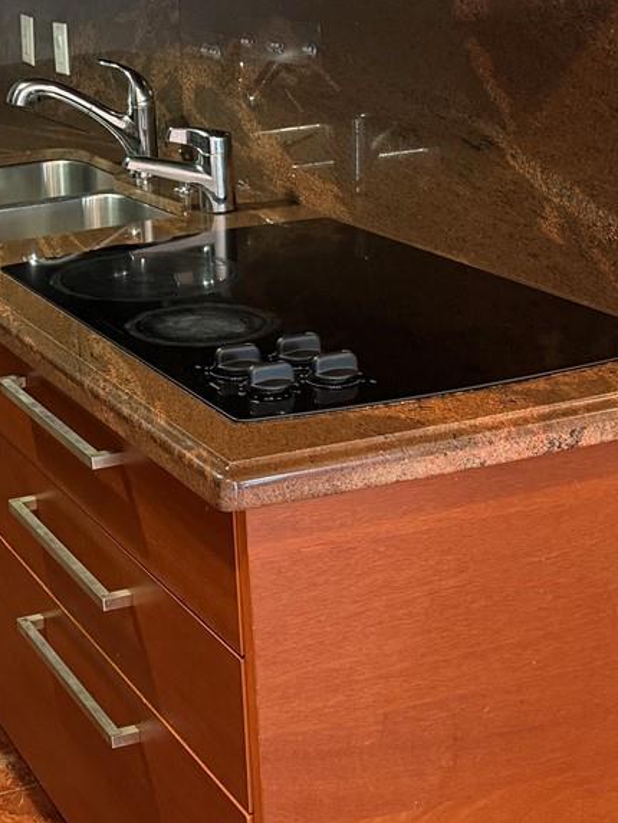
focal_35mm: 67
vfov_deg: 28.6
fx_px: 1594
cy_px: 215
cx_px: -152
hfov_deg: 20.3
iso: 320
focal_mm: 6.76
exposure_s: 1/60
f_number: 1.78
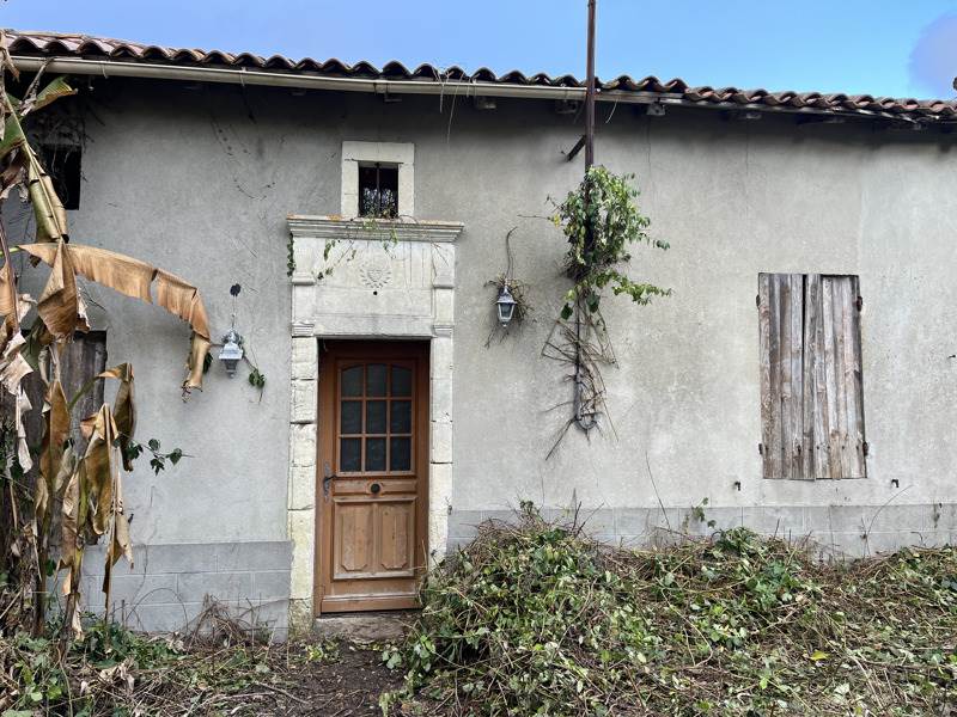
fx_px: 719
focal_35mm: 26
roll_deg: +0.5
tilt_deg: +5.1
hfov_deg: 67.3
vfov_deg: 53.1
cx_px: 478
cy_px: 358
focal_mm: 5.1
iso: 40
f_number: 1.6
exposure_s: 1/153
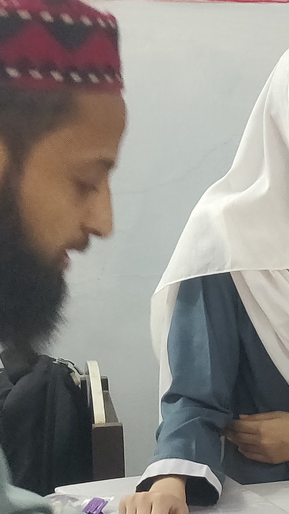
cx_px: 544
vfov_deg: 29.5
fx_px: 953
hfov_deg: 14.7
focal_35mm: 70
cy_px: 413
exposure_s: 1/50
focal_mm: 4.25
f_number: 1.7
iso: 800
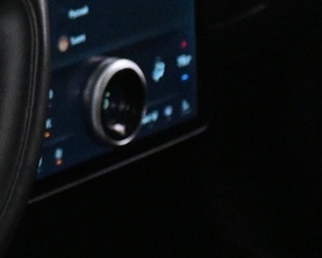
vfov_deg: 8.9
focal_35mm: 173
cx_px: -298
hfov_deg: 10.4
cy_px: -42
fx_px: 1647
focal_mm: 21
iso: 4000
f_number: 4
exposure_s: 1/50
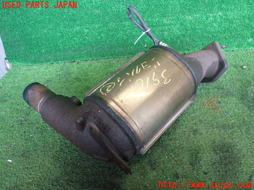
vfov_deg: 46.8
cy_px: 95
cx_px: 127
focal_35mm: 30
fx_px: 220
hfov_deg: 60.0
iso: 640
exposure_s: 1/125
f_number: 2.3
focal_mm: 5.4
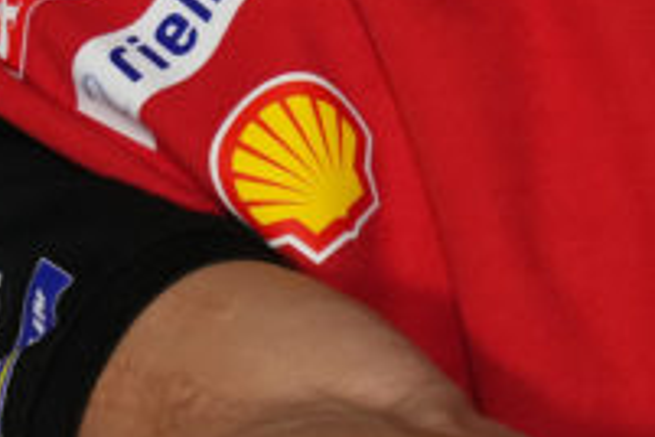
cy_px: -263
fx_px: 37041
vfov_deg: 0.7
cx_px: 342
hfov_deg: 1.0
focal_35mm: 2036
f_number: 2.8
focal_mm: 400
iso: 3200
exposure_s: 1/1000
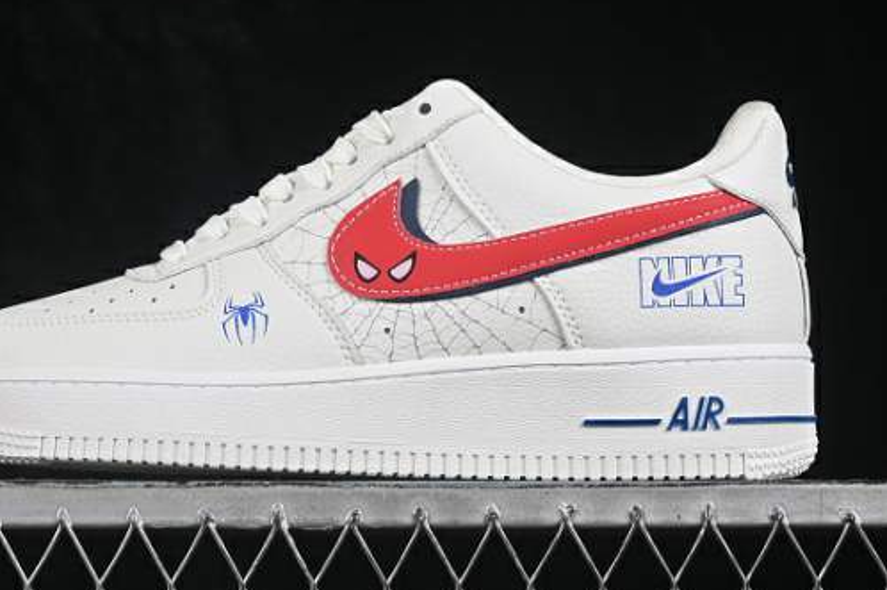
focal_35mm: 110
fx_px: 2708
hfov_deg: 18.6
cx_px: 392
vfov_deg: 12.4
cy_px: 209
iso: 160
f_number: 8
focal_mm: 50
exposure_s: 1/80
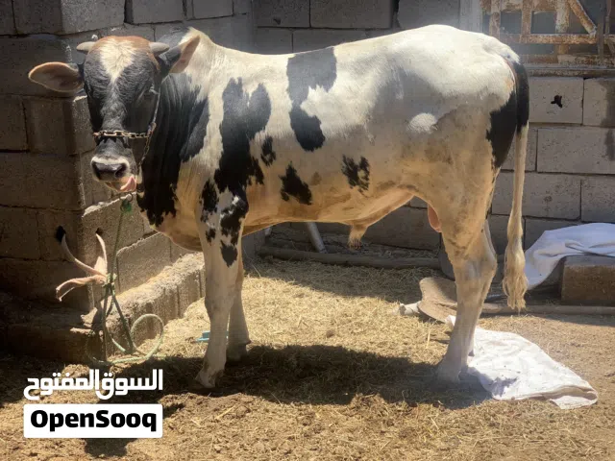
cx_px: 308
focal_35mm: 52
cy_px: 230
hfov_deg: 36.8
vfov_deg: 28.0
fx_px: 924
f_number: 2.4
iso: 16
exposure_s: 1/516
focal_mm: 6
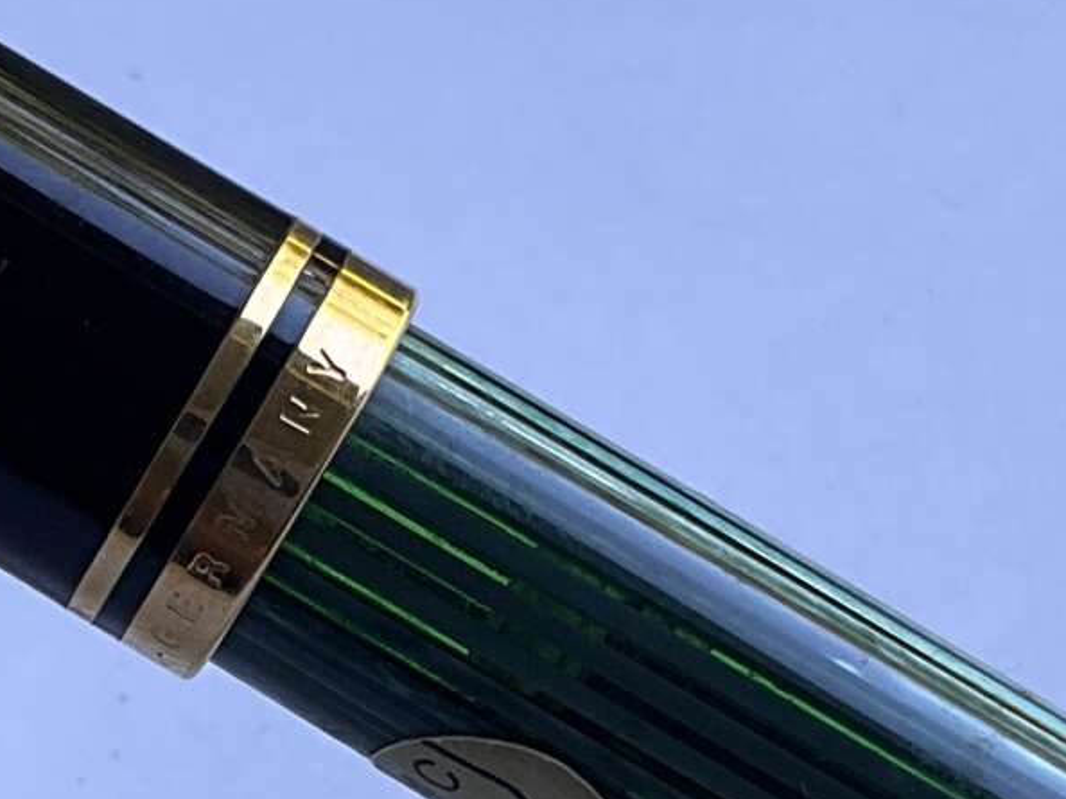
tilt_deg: -52.9
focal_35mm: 125
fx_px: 3848
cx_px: 352
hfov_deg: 15.7
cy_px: 663
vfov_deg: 11.8
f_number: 1.8
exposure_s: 1/122
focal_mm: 3
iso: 40
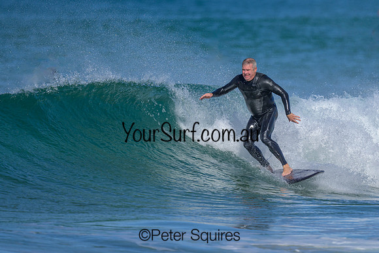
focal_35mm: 1093
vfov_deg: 1.3
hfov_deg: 1.9
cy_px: 136
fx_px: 11508
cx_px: 259
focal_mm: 800
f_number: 6.3
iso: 200
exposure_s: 1/2000
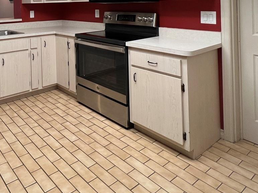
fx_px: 201
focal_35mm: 27
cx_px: 32
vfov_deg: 44.3
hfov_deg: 57.3
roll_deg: +1.3
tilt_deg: -0.3
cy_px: 3
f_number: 1.8
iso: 200
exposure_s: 1/120
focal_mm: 1.57
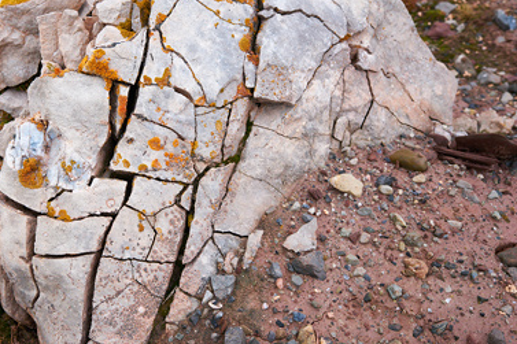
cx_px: 147
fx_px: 560
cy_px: 161
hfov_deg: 48.2
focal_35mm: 39
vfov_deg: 34.2
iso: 400
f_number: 8
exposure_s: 1/50
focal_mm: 21
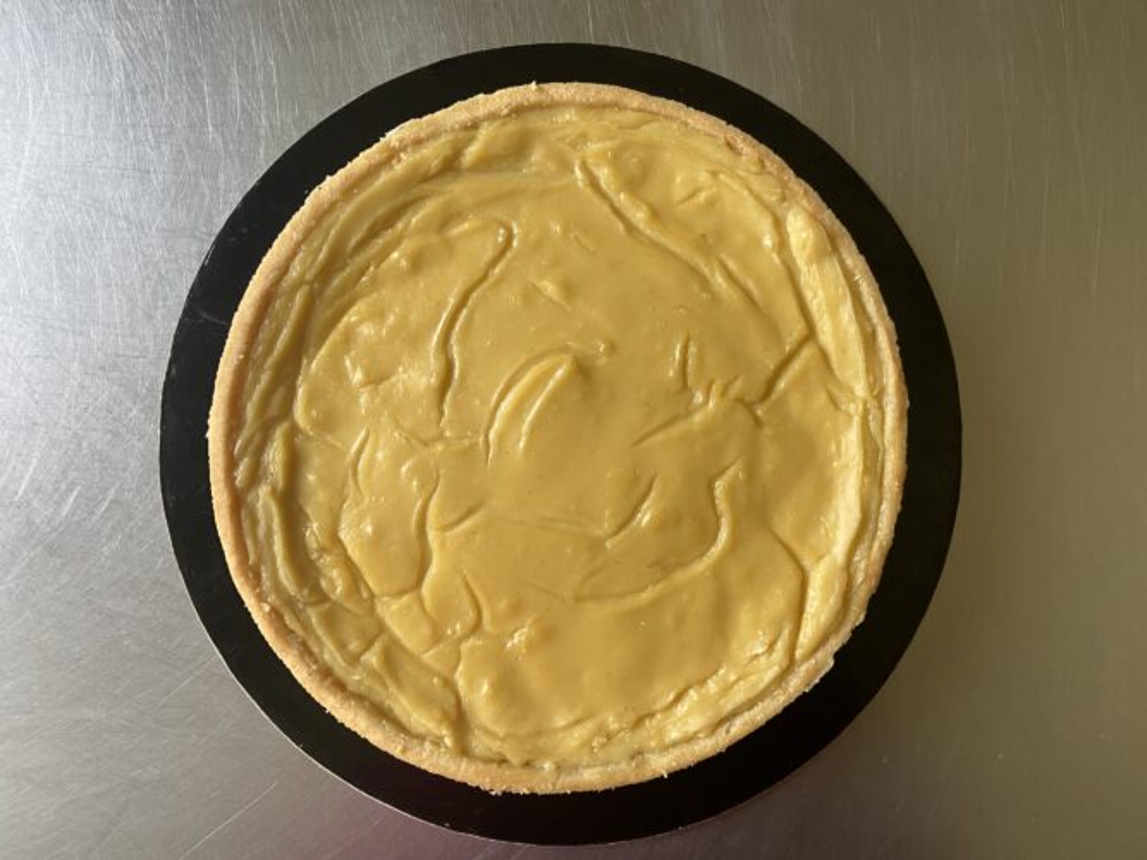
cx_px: 574
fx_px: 861
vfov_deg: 53.0
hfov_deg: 67.3
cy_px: 430
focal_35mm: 26
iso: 125
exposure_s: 1/81
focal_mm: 4.25
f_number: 1.8
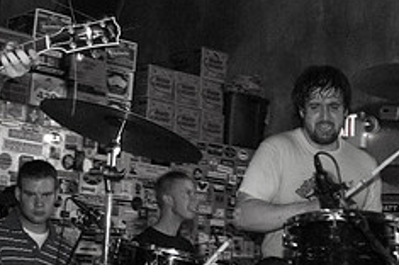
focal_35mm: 74
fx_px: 819
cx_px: 144
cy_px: 59
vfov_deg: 18.2
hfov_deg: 27.3
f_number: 2.8
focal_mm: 20
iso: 800
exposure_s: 1/10
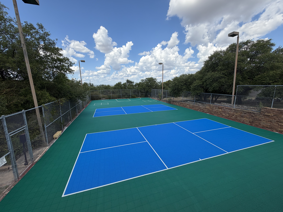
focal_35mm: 14
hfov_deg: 102.1
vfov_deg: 85.7
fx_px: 114
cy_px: 106
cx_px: 142
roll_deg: +0.0
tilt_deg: -10.8
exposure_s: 1/770
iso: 25
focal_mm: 2.22
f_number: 2.2
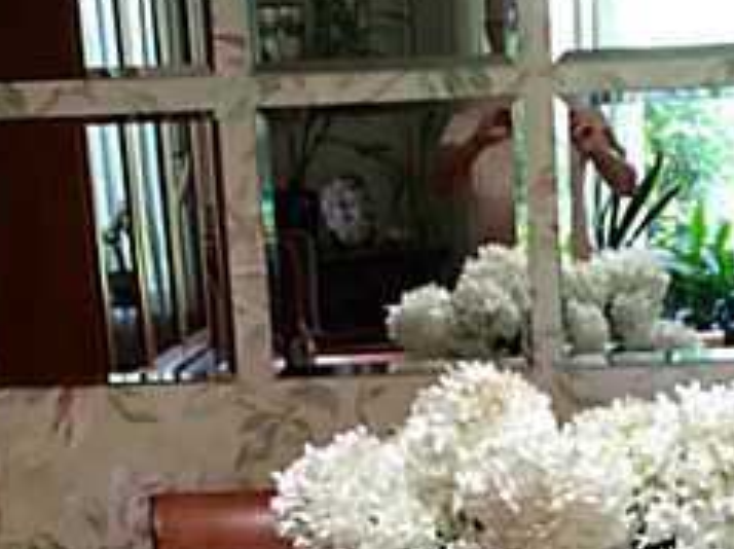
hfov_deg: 19.4
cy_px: 706
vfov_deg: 14.1
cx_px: 503
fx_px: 2139
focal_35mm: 101
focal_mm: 4.12
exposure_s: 1/30
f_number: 2.2
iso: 125
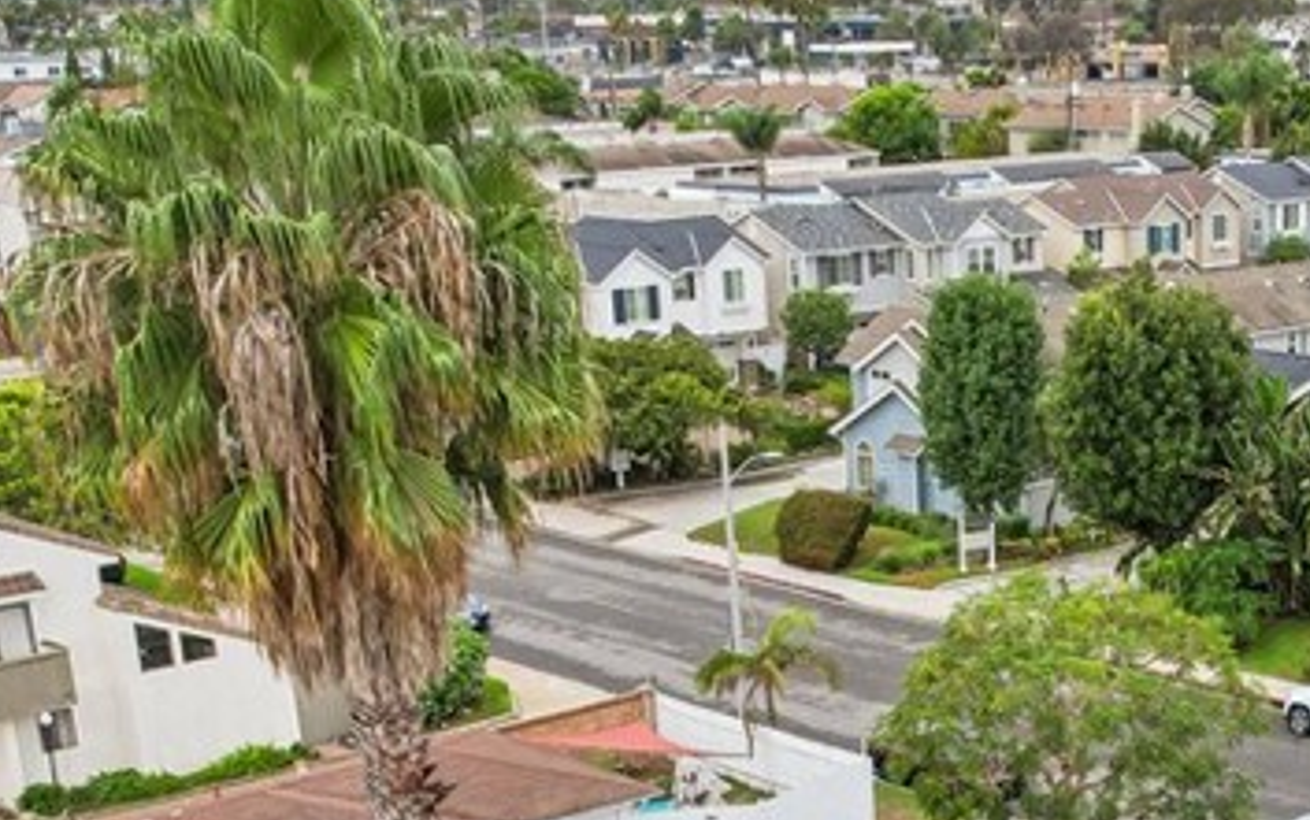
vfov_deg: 18.9
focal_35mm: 65
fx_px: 2322
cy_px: 993
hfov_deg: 30.2
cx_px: 1173
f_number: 2.8
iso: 130
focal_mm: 8.4
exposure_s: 1/1250
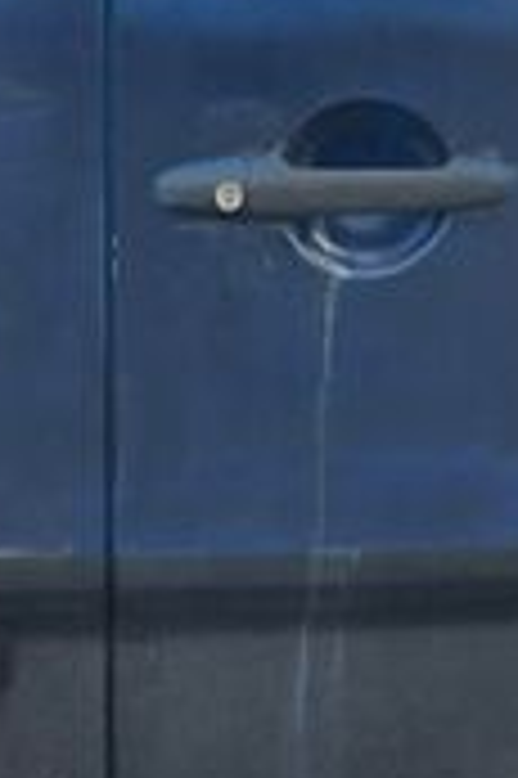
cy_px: -274
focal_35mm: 142
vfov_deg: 13.8
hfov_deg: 9.6
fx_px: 3071
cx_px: 216
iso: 25
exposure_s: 1/1428
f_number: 1.8
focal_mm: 5.4
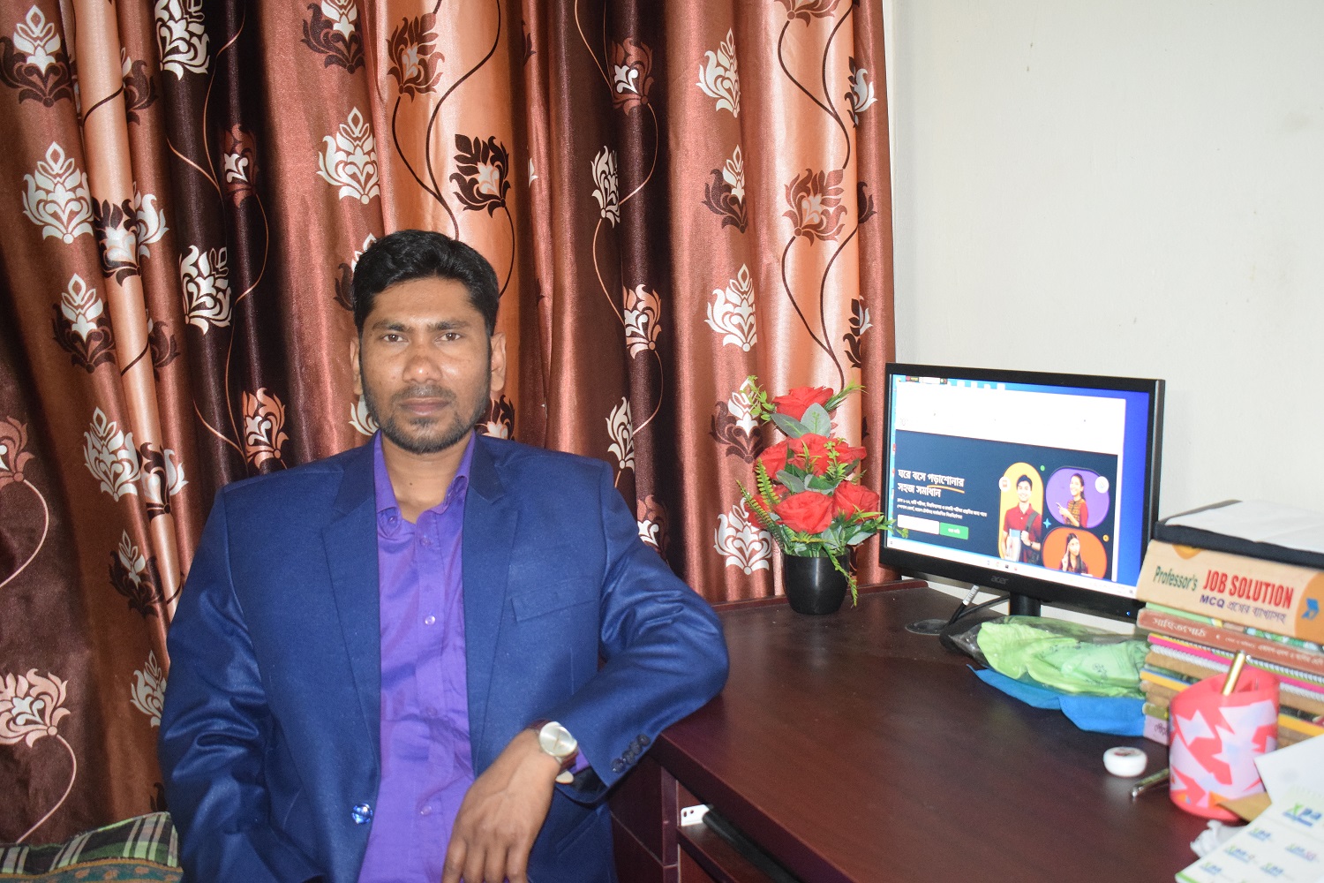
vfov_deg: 34.2
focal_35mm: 39
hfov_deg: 49.6
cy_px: 442
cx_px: 662
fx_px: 1434
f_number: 4
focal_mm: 26
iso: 3200
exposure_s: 1/60
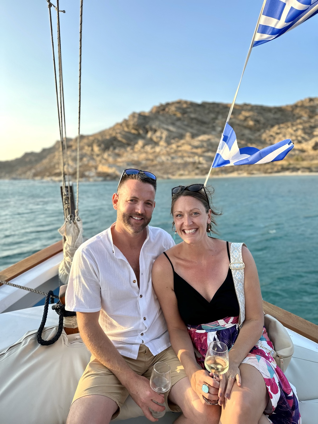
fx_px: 294
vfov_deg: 71.6
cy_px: 212
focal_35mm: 24
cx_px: 159
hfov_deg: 56.8
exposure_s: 1/659
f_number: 1.78
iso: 80
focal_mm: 6.86
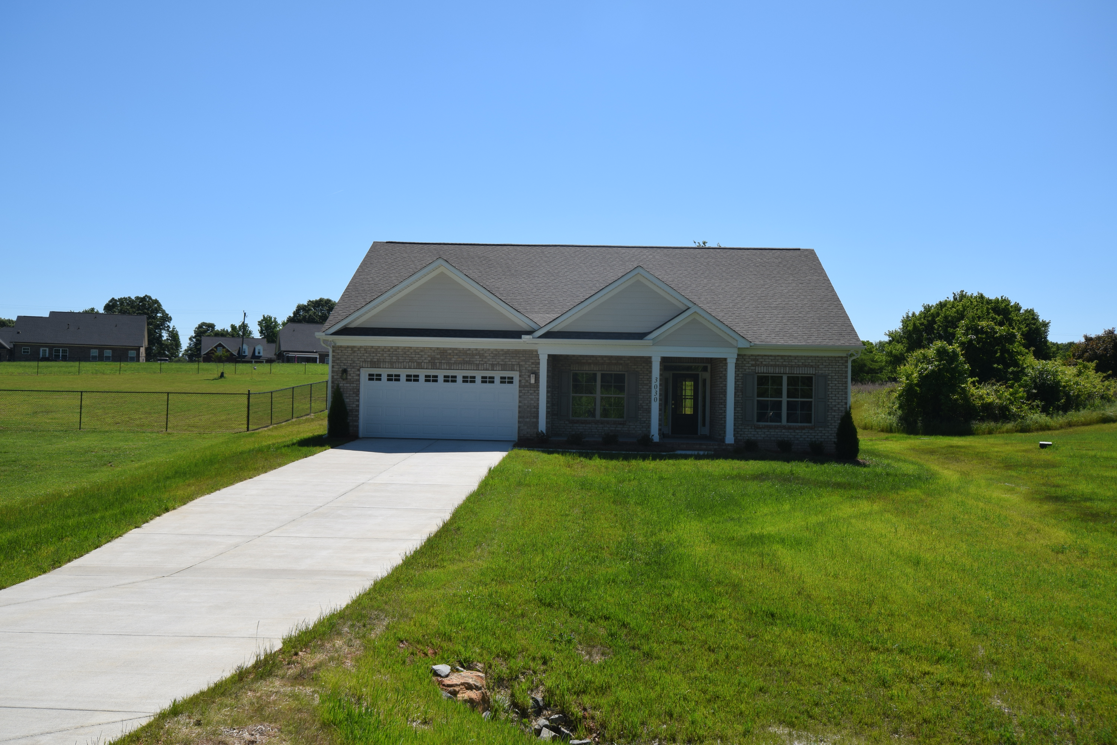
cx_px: 558
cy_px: 372
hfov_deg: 53.1
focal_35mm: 36
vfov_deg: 36.9
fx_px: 1117
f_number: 10
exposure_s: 1/400
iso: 200
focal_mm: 24
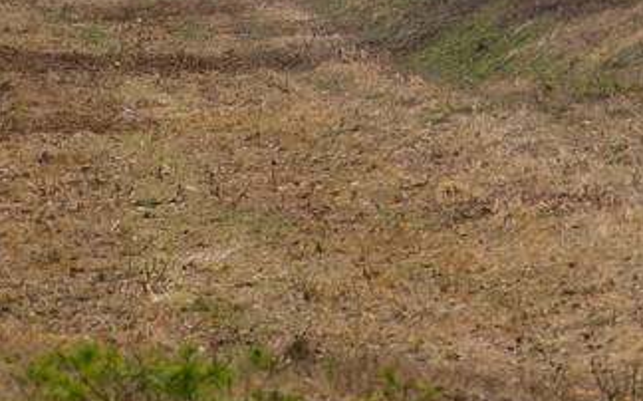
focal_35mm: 742
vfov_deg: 1.8
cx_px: 691
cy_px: -499
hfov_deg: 2.8
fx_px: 13000
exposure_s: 1/320
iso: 125
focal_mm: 105
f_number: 7.1
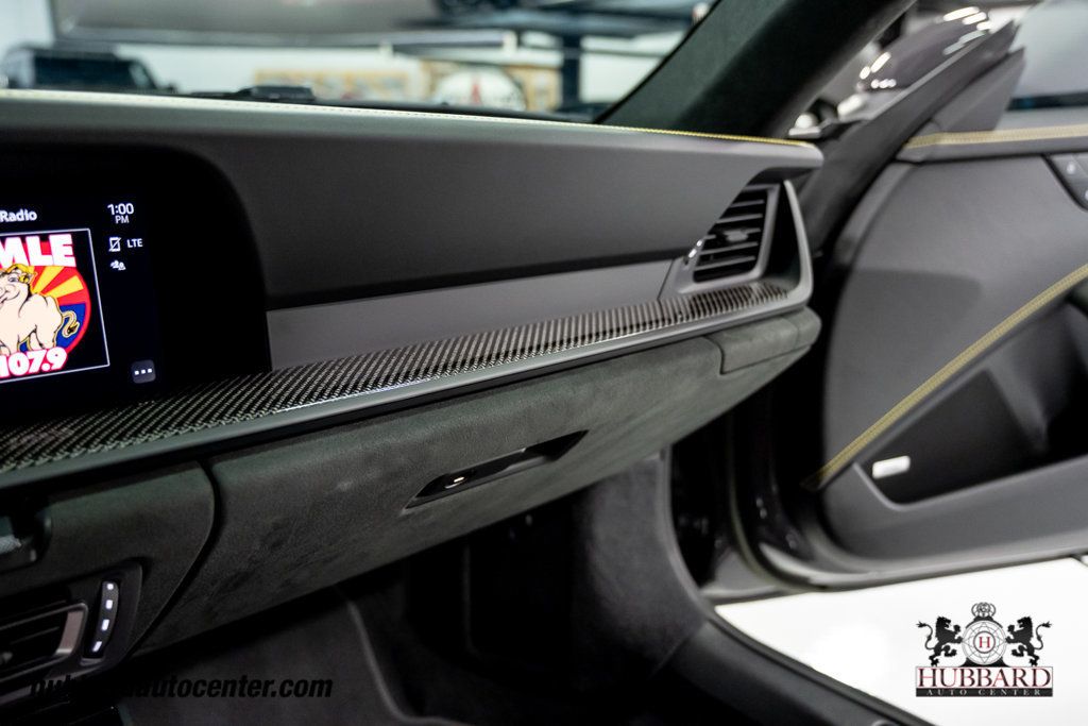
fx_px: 892
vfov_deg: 44.3
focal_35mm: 30
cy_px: 363
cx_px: 544
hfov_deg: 62.8
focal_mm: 29.5
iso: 3200
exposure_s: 1/60
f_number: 4
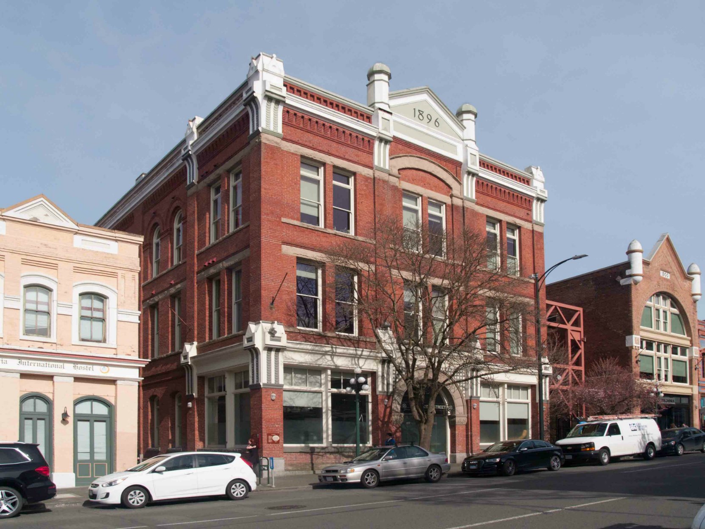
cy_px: 264
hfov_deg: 63.4
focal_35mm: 28
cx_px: 352
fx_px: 570
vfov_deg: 49.8
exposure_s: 1/640
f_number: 11
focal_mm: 14
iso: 400
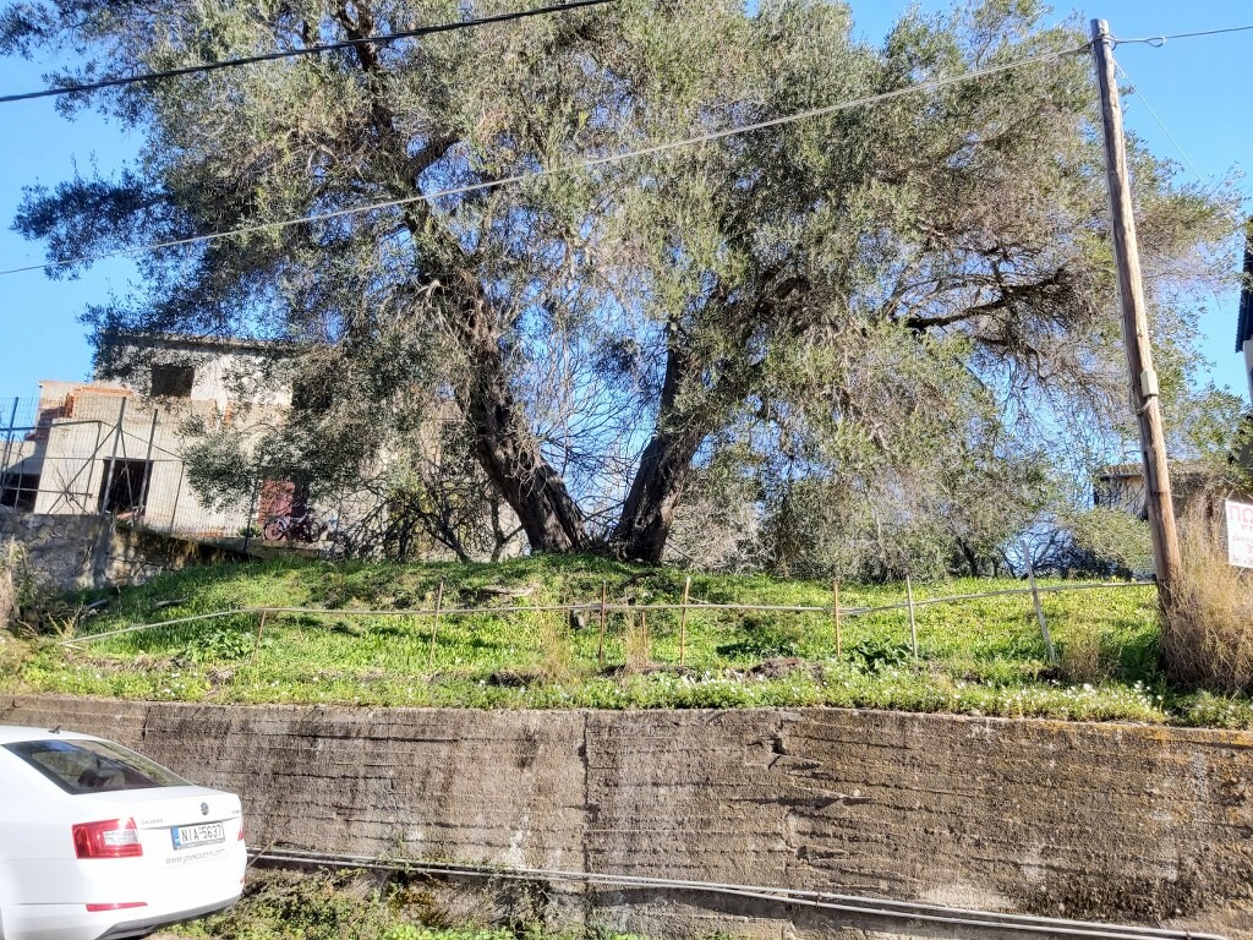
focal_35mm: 26
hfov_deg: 67.3
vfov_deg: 53.1
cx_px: 626
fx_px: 941
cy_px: 470
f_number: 1.7
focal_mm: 3.92
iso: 64
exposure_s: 1/446
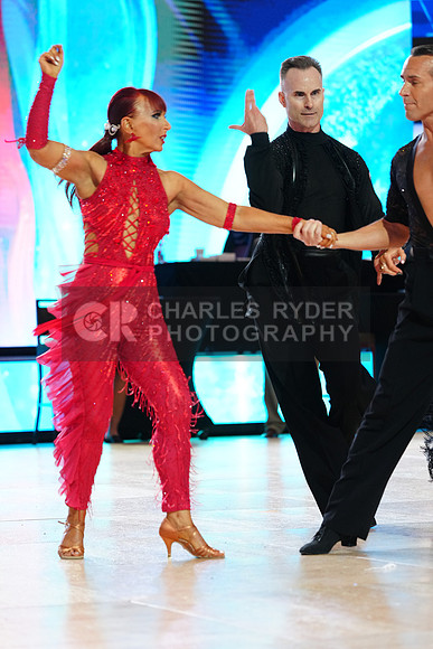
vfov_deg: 13.9
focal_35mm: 148
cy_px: 324
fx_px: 2668
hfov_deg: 9.3
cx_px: 216
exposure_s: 1/250
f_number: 4
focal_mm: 148
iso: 2500
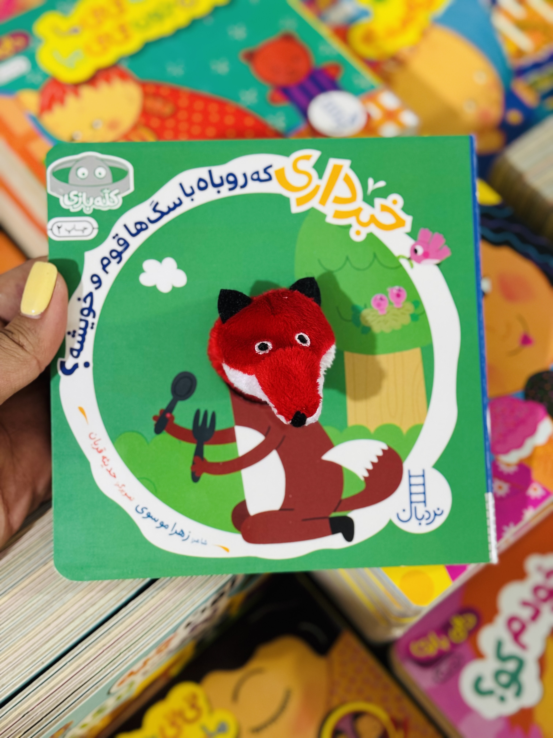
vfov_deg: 39.7
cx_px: 276
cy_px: 369
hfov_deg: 30.3
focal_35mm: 48
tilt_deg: -63.1
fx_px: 1022
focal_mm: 6.76
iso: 250
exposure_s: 1/33
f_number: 1.78
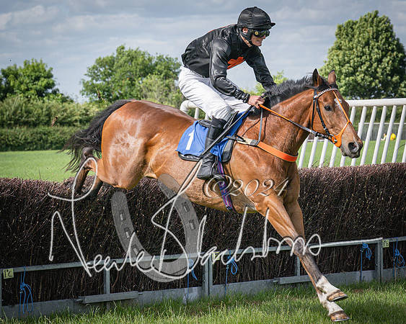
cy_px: 140
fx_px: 1934
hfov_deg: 12.0
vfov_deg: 9.6
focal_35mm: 161
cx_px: 295
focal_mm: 70
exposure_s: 1/2000
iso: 400
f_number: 5
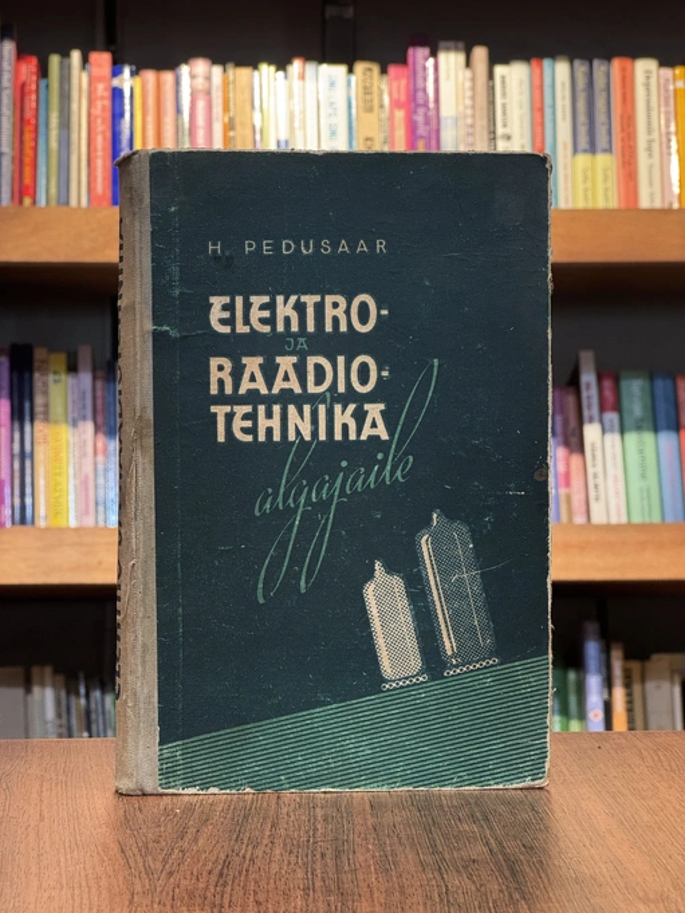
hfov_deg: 19.1
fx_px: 2031
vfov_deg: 25.3
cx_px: 342
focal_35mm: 77
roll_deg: -0.6
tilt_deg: -1.4
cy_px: 456
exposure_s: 1/50
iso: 320
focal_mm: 9
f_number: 2.8
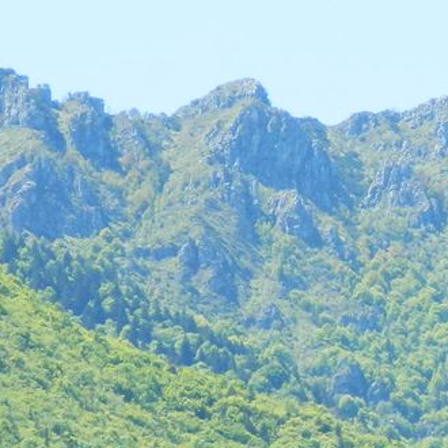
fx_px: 6457
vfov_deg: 3.9
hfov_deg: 4.0
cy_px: 737
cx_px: 544
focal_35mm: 441
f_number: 4.5
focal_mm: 18.6
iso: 80
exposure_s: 1/250
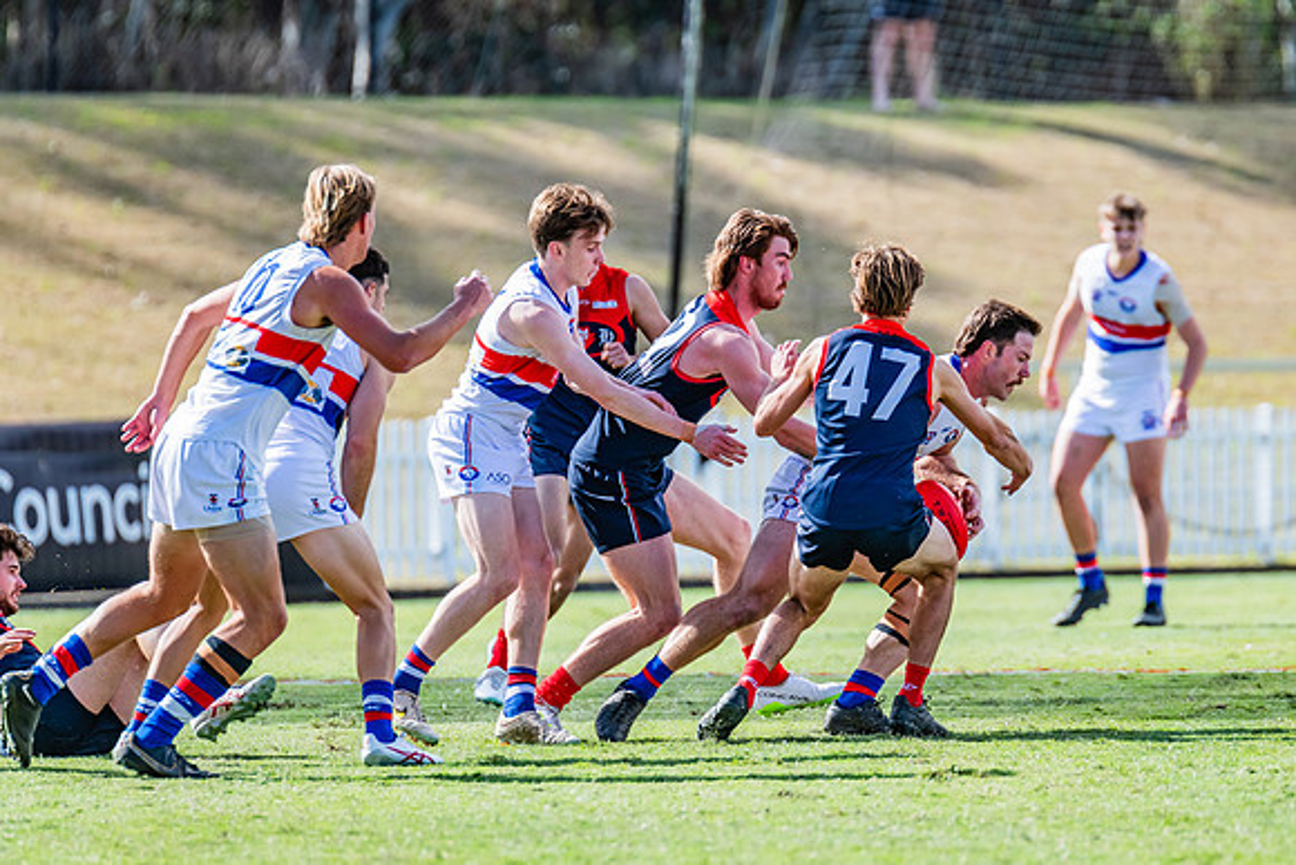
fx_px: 17540
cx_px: 752
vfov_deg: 2.8
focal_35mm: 487
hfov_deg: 4.2
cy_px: 379
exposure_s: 1/2000
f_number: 5
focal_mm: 420
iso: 800
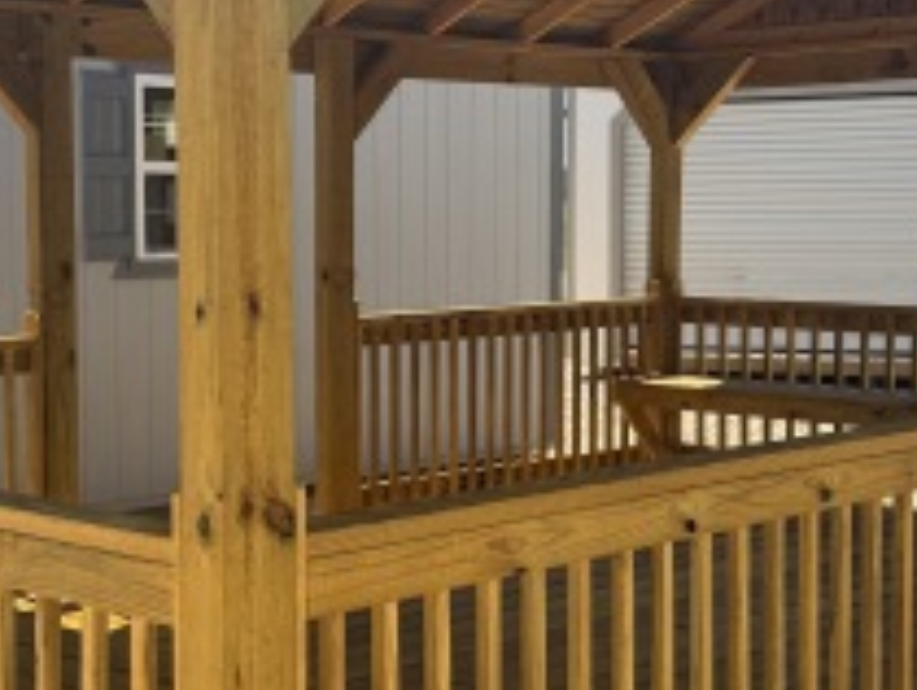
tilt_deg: -5.2
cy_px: 349
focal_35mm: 73
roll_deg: -0.4
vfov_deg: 20.2
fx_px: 1936
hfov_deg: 26.6
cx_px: 345
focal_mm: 6.76
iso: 80
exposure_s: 1/3413
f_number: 1.78
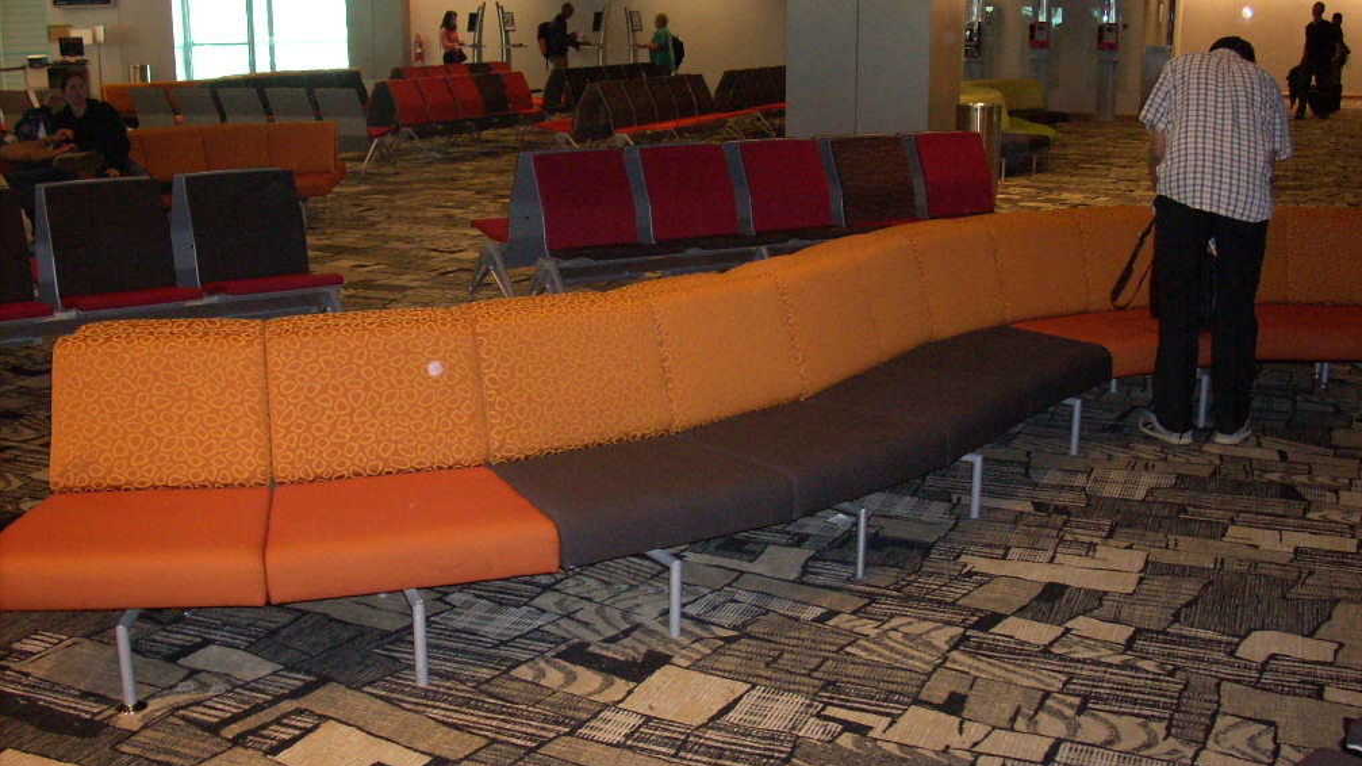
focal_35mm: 41
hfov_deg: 49.4
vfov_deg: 29.0
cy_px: 433
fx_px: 1480
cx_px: 691
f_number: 2.8
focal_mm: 6.2
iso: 400
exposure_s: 1/60
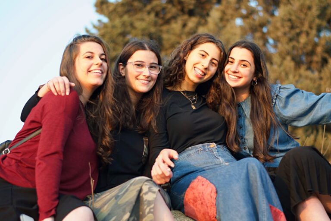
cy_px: 110
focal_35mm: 75
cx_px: 166
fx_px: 690
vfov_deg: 18.2
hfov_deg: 27.0
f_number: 2
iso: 720
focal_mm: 50
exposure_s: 1/800
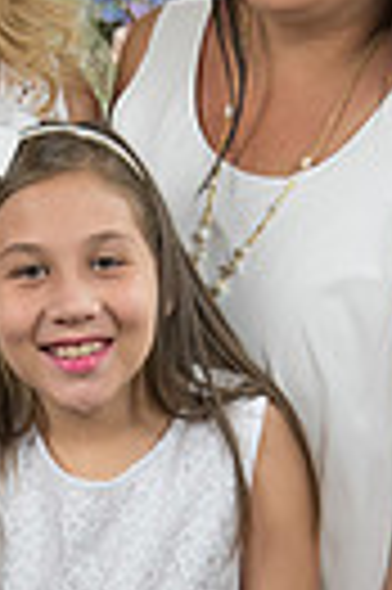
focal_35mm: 199
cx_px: 117
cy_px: 536
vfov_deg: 10.3
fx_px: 3259
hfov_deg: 6.9
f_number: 5
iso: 1250
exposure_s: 1/125
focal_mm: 58
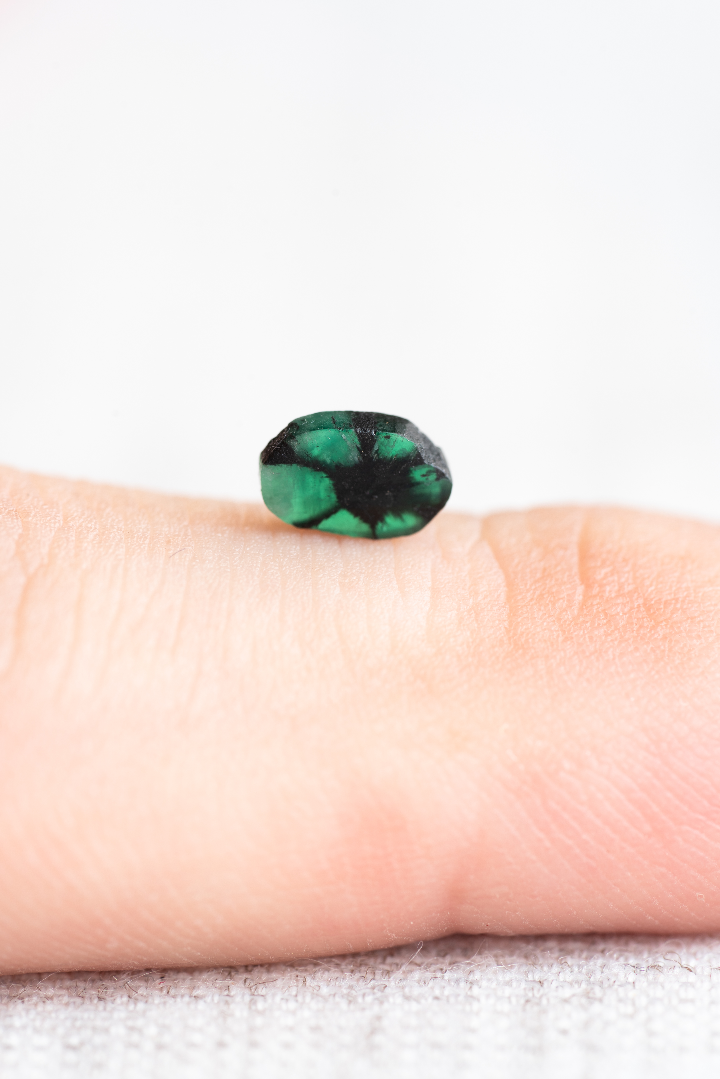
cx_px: 361
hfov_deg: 15.0
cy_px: 541
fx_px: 2730
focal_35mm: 91
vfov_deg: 22.4
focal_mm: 90
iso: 100
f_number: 6.3
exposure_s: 1/8
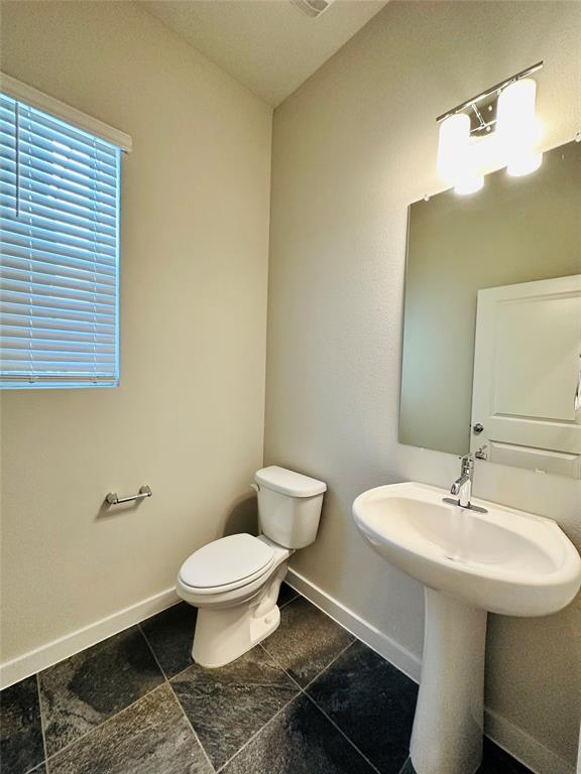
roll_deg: -2.0
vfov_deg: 102.1
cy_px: 387
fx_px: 313
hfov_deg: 85.7
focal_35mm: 14
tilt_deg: -3.1
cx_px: 290
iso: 250
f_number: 2.2
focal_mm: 2.22
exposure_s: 1/120
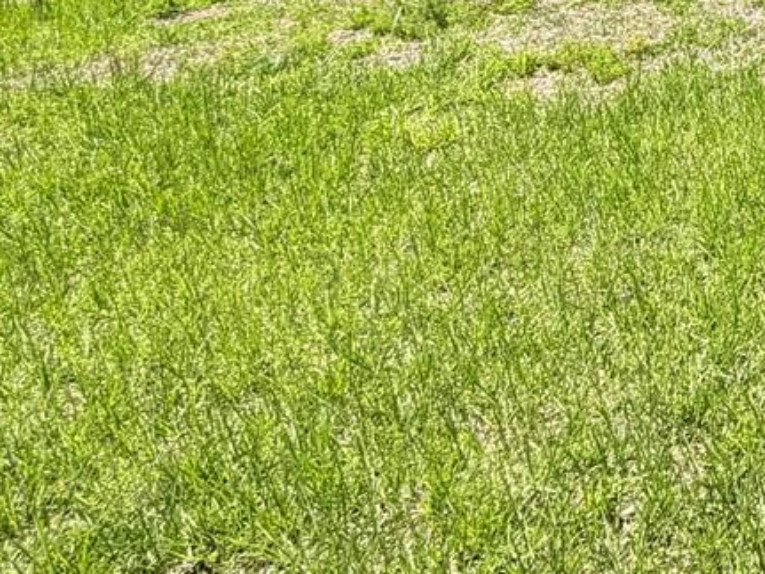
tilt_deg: -10.4
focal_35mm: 52
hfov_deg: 27.1
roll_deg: +1.7
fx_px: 1149
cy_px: -188
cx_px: 1118
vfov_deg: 24.2
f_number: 2.2
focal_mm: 2.22
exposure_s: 1/770
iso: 32
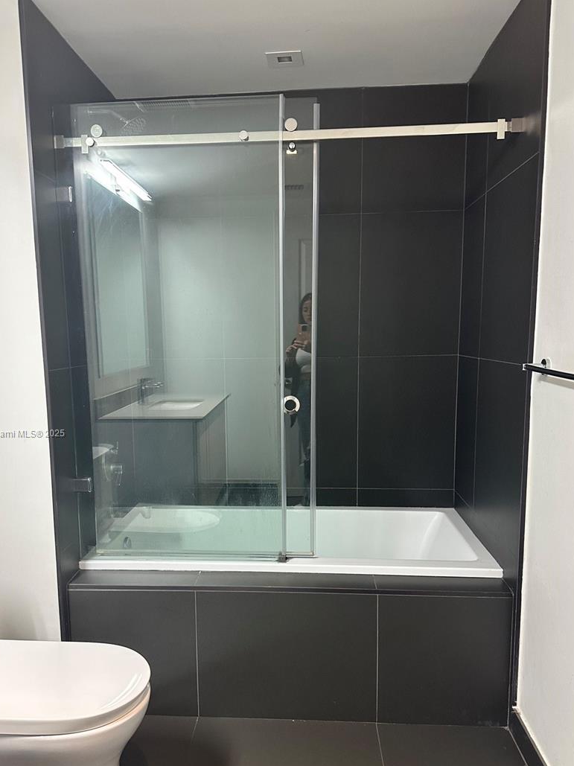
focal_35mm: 28
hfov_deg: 49.7
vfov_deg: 63.2
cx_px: 264
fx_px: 619
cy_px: 434
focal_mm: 6.86
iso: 200
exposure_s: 1/60
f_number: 1.78
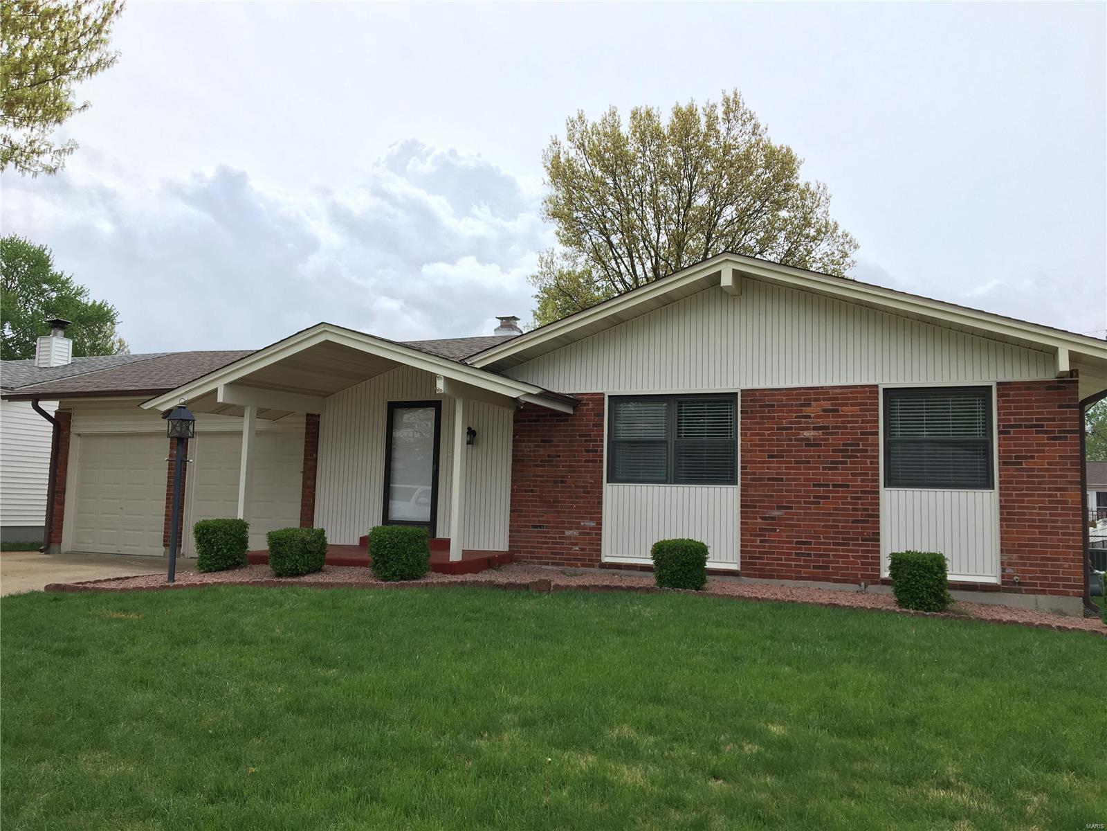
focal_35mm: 29
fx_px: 927
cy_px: 416
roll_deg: -2.0
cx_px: 554
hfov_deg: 61.7
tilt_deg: +6.3
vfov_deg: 48.2
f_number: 2.2
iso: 25
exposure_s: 1/916
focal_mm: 4.15
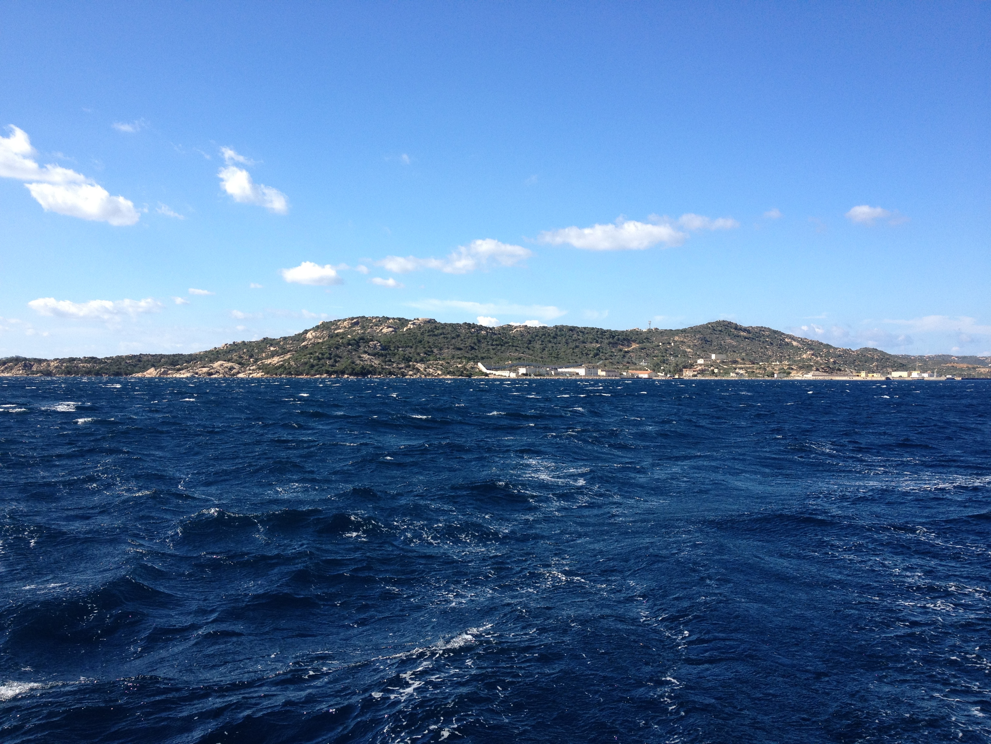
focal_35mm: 35
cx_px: 496
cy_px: 372
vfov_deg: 40.7
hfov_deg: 52.6
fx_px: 1002
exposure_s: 1/1151
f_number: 2.4
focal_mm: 4.28
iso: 64
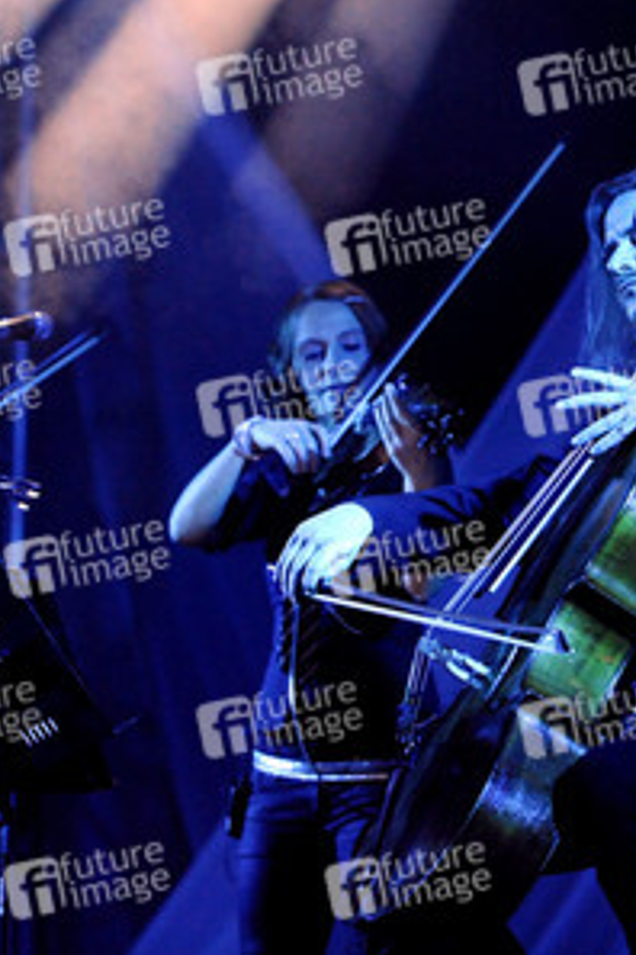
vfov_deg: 11.3
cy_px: 479
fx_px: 4823
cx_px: 321
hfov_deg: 7.5
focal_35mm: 182
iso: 6400
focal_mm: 120
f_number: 2.8
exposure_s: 1/200
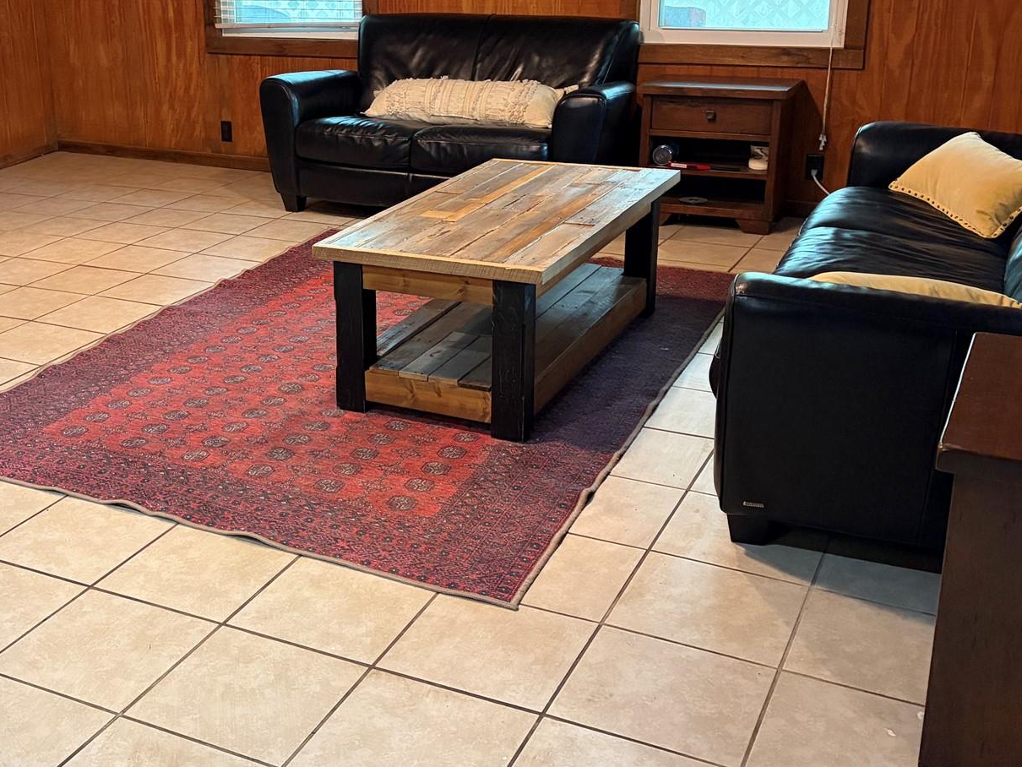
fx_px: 1299
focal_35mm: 44
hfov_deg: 42.1
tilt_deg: -16.9
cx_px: 308
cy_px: 282
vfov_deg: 32.7
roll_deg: +2.0
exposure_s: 1/40
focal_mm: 5.96
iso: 500
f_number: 1.6
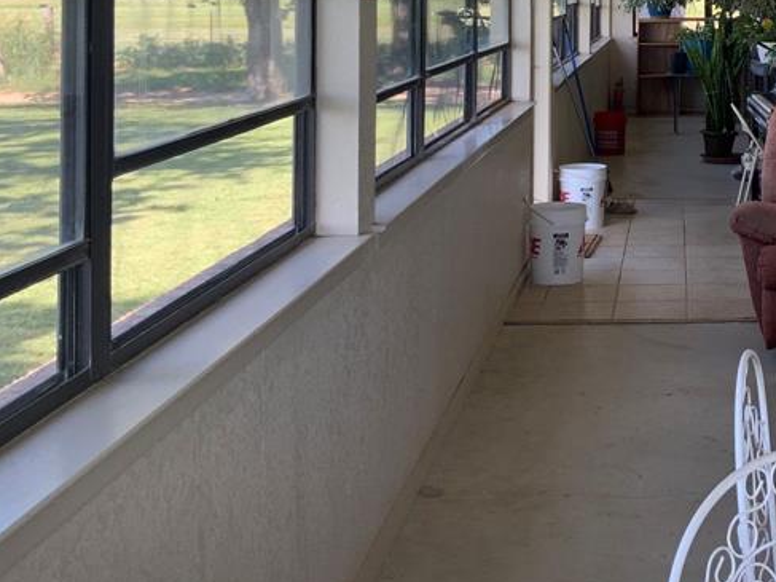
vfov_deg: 23.0
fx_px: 1367
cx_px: 712
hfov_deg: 30.2
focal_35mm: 61
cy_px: -10
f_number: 1.8
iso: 32
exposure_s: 1/122
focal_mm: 3
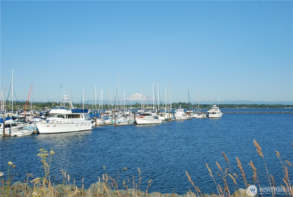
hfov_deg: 42.2
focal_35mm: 46
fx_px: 379
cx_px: 146
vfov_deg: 29.1
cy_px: 98
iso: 125
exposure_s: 1/250
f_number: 10
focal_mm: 31
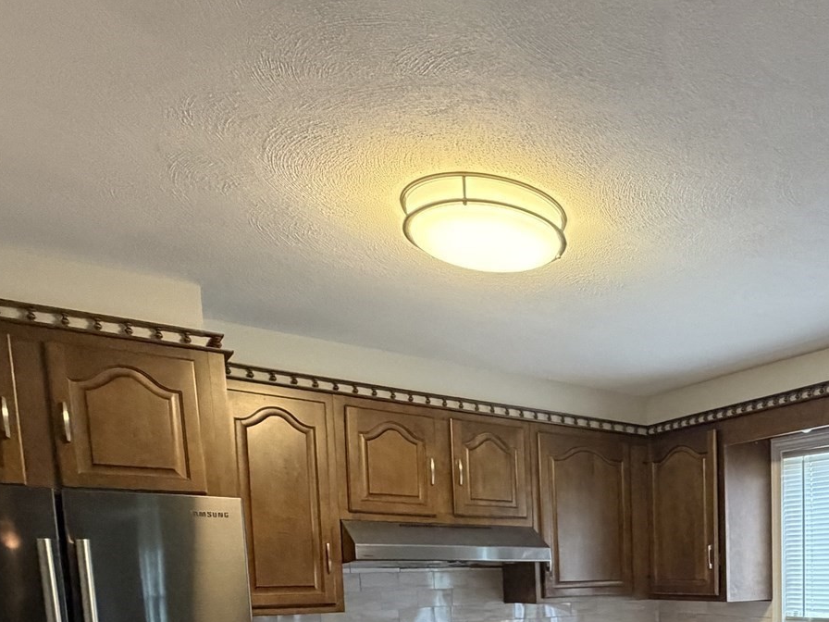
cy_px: 647
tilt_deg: -5.0
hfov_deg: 51.5
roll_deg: +2.1
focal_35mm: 32
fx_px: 766
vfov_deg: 38.3
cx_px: 713
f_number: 2.2
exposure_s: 1/60
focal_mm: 2.22
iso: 500
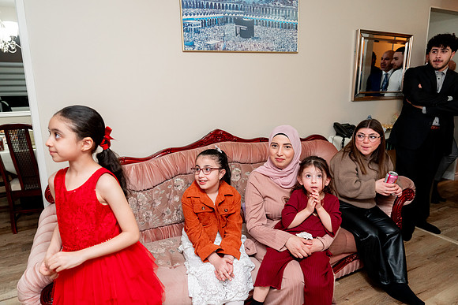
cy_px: 152
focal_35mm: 24
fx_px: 305
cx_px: 229
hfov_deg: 73.7
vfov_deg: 53.2
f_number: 2.8
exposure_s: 1/160
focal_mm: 24
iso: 1600
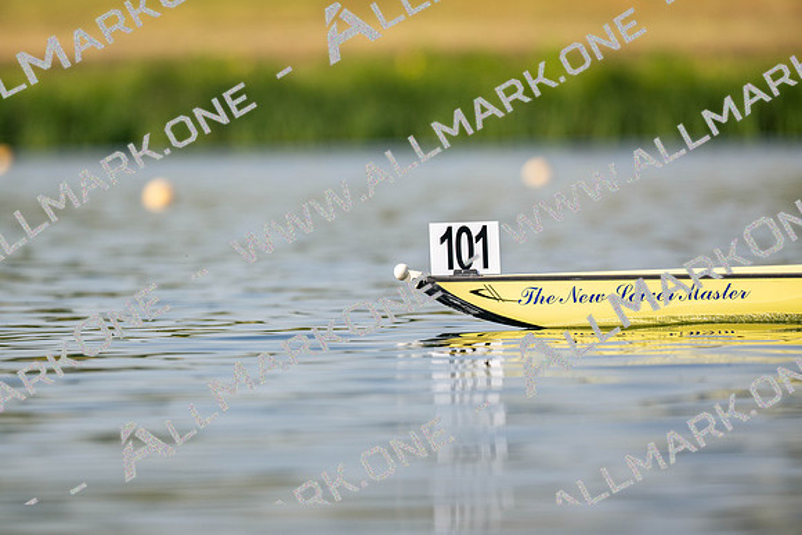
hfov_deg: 3.4
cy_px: 268
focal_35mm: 600
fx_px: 13369
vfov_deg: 2.3
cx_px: 401
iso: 180
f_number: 5
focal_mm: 600
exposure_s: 1/2500
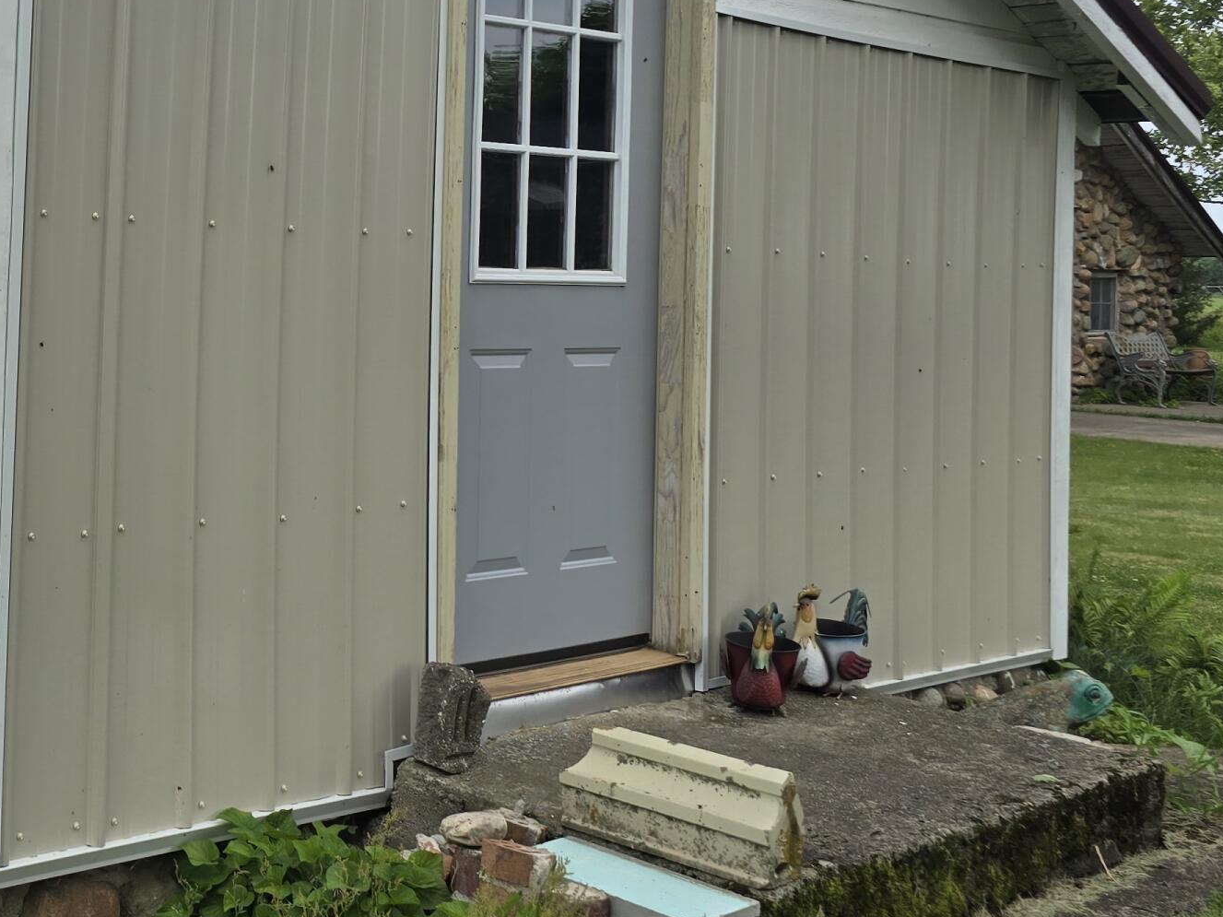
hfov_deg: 33.9
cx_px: 29
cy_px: 216
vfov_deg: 27.6
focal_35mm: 52
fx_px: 1837
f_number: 1.7
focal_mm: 6.3
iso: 12
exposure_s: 1/541
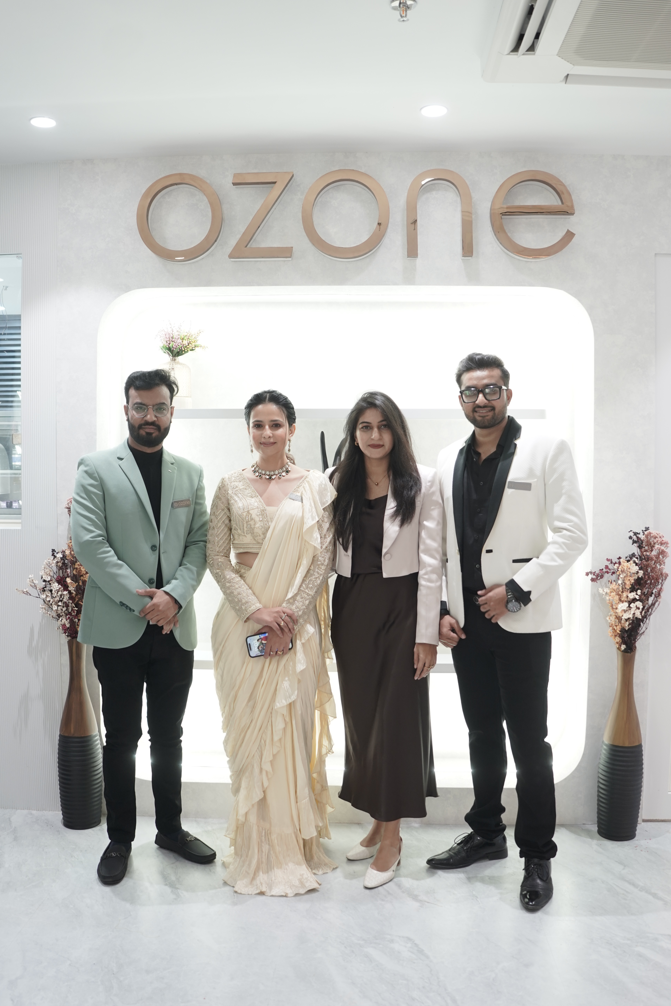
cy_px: 503
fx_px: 838
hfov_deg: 43.6
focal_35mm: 30
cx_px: 336
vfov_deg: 61.9
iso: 400
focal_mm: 20
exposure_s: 1/100
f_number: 2.8
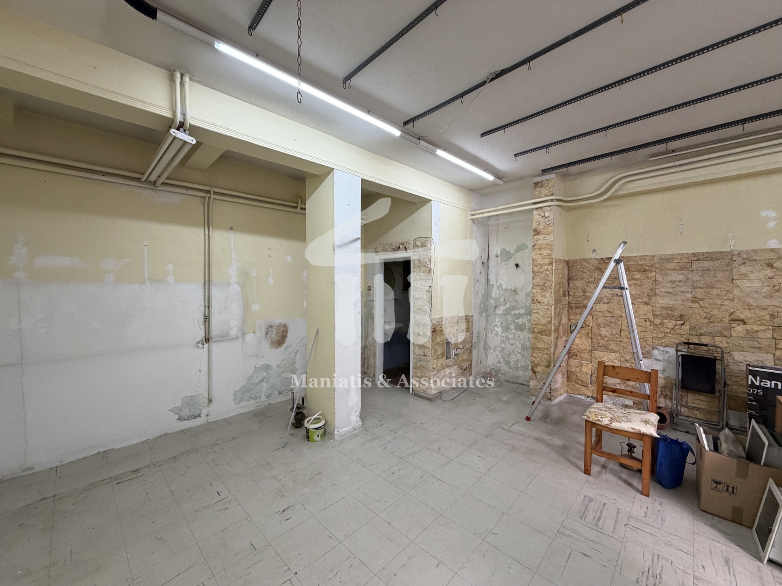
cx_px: 391
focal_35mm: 14
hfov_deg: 102.1
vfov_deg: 85.7
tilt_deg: -1.9
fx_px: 316
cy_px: 293
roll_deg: -0.7
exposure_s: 1/100
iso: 250
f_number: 2.2
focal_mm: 2.22
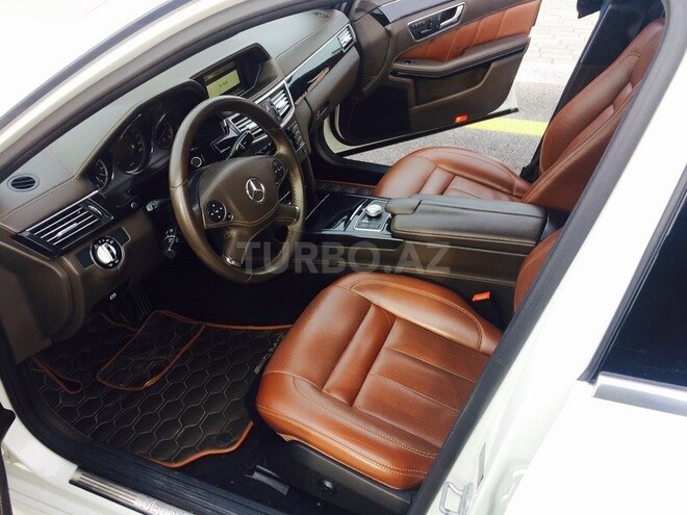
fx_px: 576
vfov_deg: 48.2
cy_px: 258
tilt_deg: -36.9
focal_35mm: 29
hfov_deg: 61.7
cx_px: 344
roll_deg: +6.3
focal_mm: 4.15
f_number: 2.2
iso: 32
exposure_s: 1/134
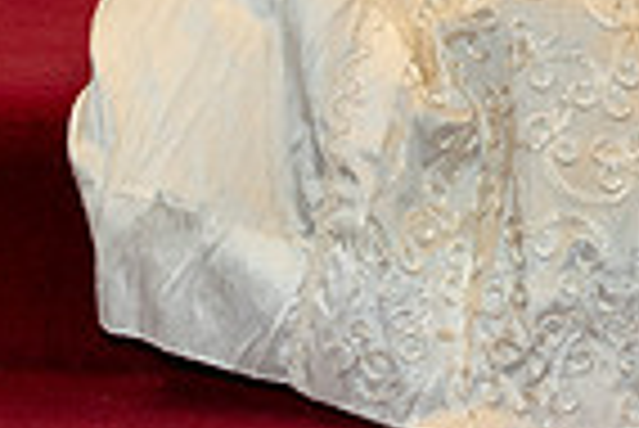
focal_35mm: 225
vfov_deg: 6.1
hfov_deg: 9.1
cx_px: 522
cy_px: -70
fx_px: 3998
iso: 3200
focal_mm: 55
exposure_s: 1/160
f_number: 4
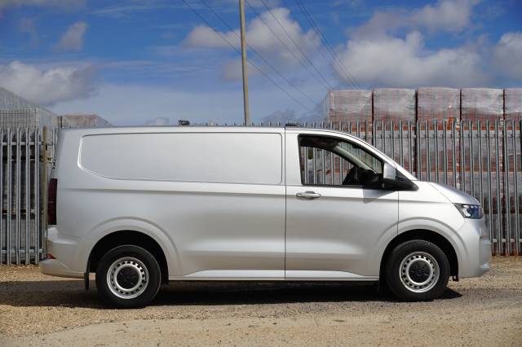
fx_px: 848
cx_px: 261
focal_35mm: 58
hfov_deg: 34.2
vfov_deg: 23.2
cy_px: 174
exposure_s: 1/250
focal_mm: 39
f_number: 9.5
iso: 100
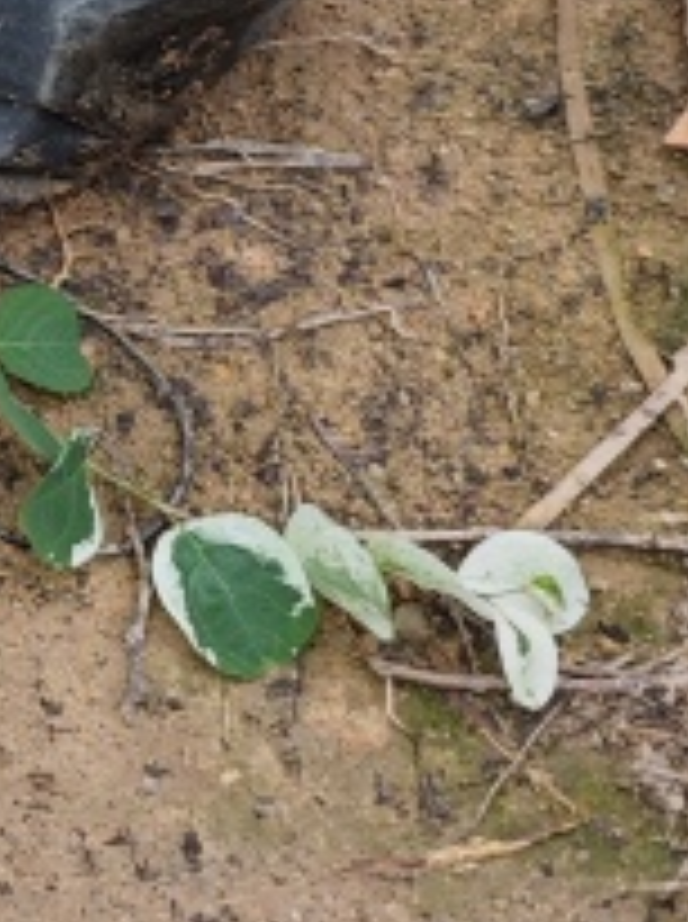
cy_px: -295
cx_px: -917
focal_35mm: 120
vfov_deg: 15.6
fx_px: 3190
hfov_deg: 10.7
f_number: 1.6
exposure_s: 1/926
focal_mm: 6.55
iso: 50
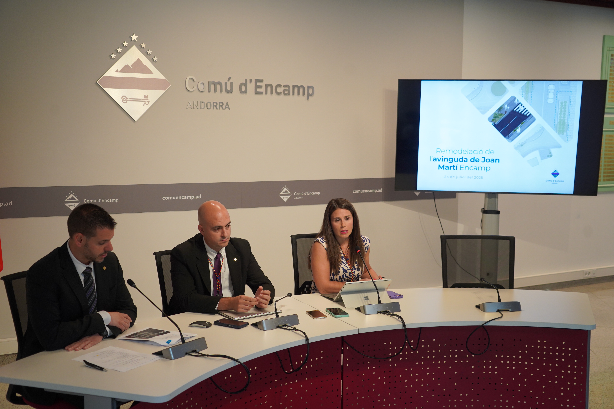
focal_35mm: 38
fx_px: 648
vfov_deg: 35.1
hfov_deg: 50.7
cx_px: 307
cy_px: 204
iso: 1250
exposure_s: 1/160
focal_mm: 38
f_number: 4
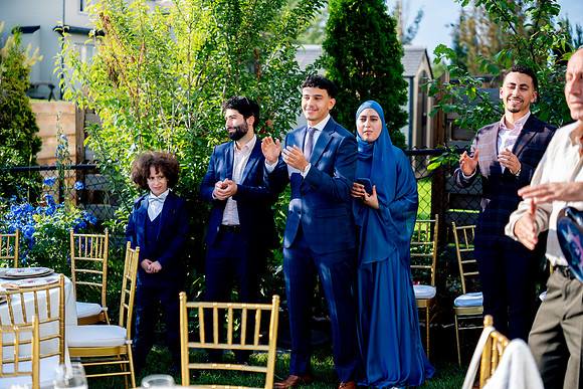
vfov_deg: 27.0
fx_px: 810
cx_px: 292
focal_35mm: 50
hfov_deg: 39.6
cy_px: 194
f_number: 2
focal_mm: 50
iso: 250
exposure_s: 1/2500
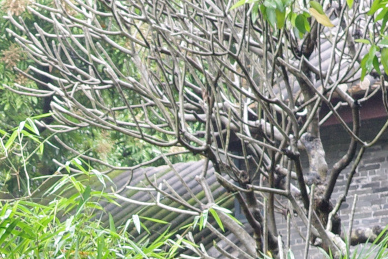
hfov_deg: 10.2
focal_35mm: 198
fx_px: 2135
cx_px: -108
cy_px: 501
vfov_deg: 6.7
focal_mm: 26
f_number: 2.8
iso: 500
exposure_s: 1/40
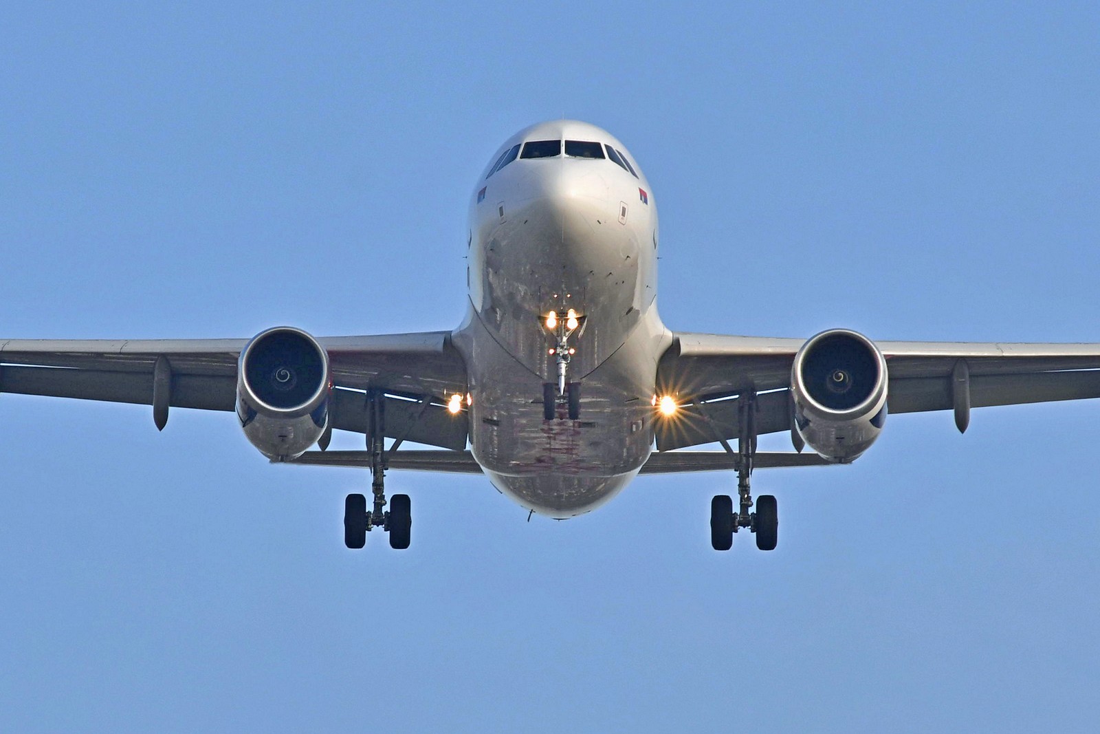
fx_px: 13750
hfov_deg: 4.6
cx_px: 550
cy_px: 367
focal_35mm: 450
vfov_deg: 3.1
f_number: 11
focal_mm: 300
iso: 160
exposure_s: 1/800
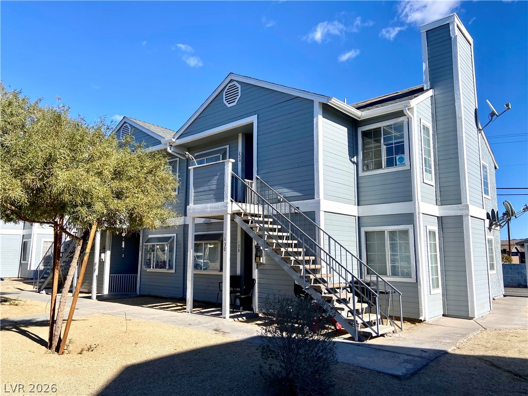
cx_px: 264
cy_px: 198
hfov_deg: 67.3
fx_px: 397
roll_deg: +0.3
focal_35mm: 26
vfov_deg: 53.1
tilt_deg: +6.7
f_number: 1.8
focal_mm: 4.25
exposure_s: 1/2817
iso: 32
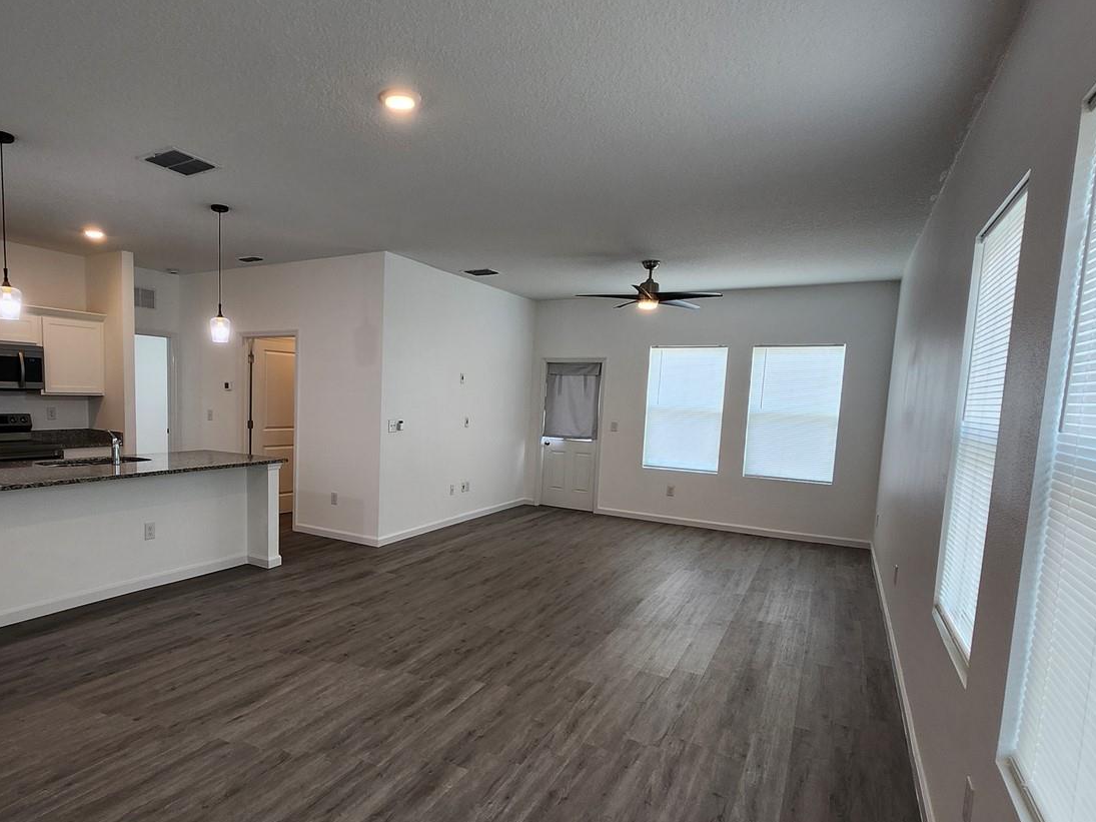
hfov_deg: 83.7
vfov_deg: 68.5
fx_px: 602
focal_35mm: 19
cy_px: 453
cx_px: 443
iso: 50
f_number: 2.2
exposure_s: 1/60
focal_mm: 1.74
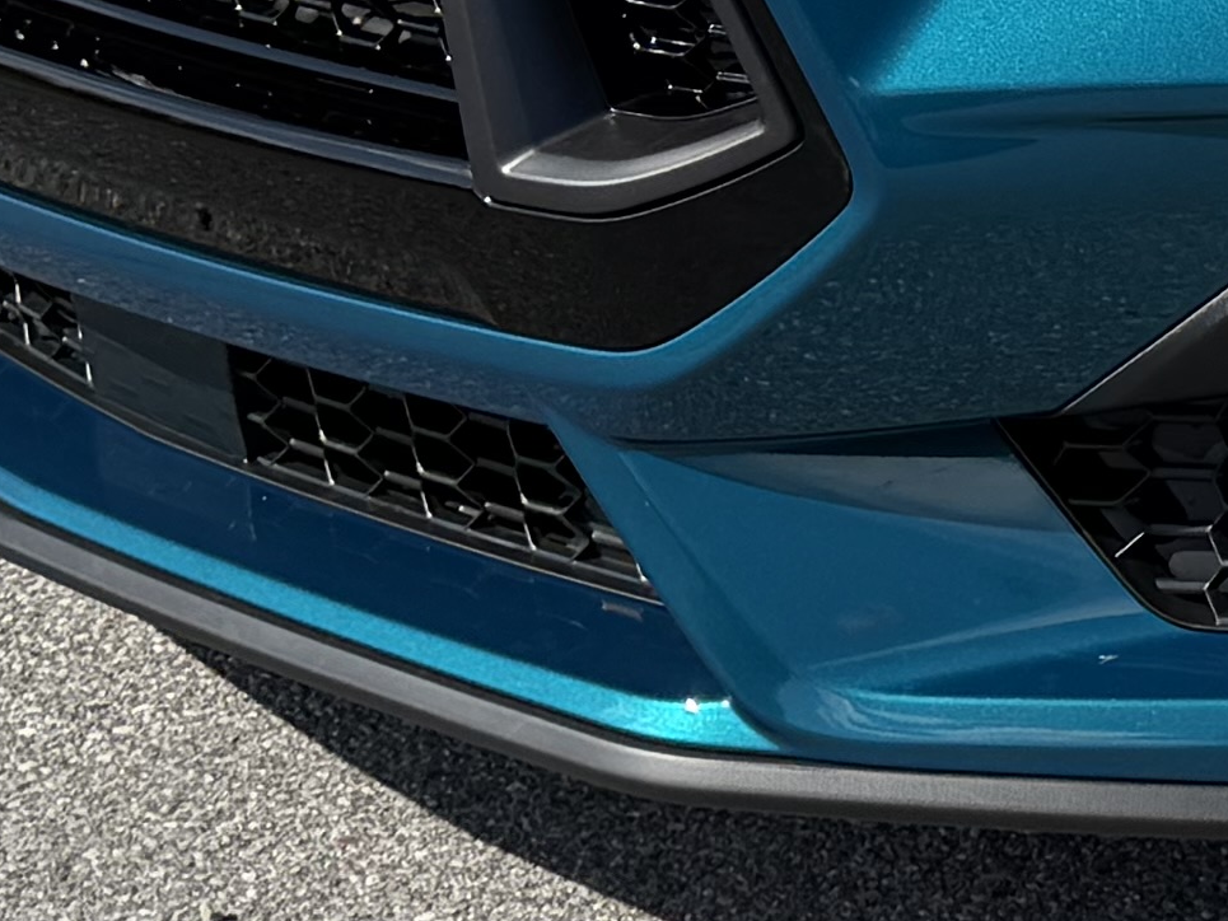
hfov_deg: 13.0
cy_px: -392
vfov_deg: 10.2
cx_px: 1988
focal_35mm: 142
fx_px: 5038
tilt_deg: -11.5
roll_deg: -0.1
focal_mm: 6.76
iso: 80
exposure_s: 1/4673
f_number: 1.78
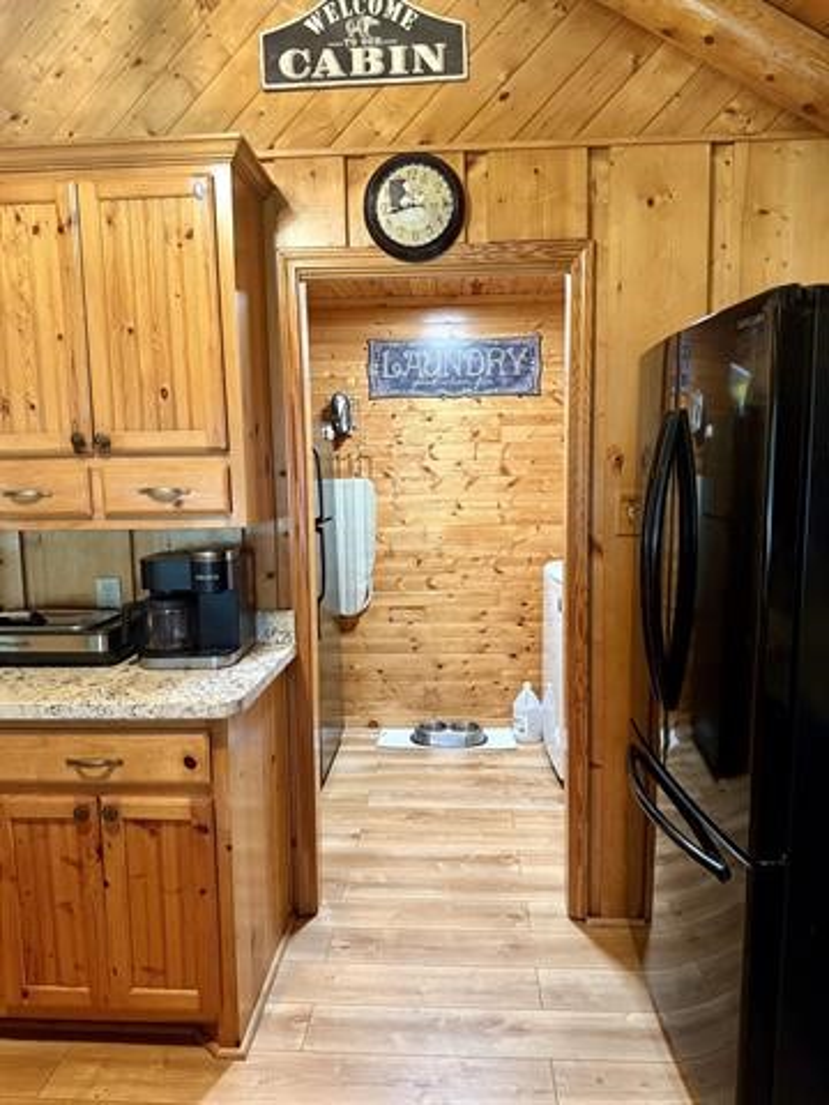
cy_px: 552
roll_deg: -0.3
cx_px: 414
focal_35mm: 24
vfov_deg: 71.6
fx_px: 766
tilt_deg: -5.0
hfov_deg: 56.8
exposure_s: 1/60
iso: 320
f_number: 1.78
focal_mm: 6.76
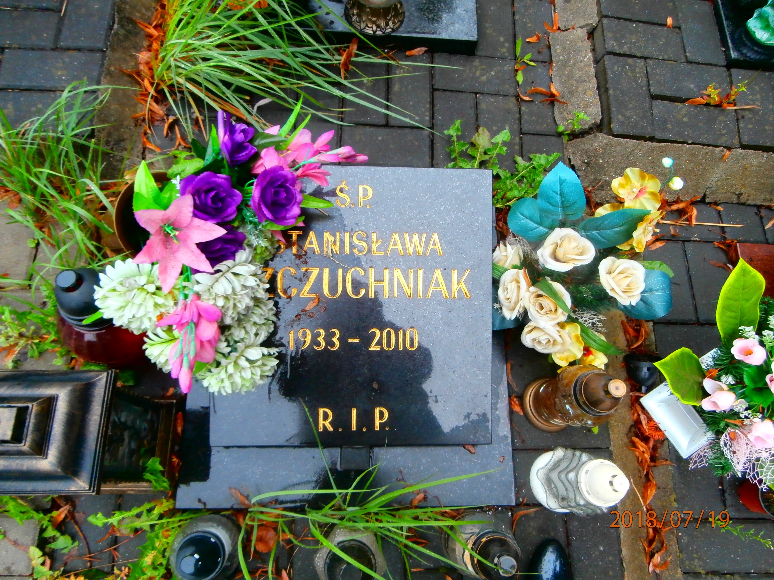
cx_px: 387
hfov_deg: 71.6
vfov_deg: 56.8
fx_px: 537
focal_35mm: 24
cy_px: 290
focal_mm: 4.2
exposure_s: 1/60
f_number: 3
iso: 200
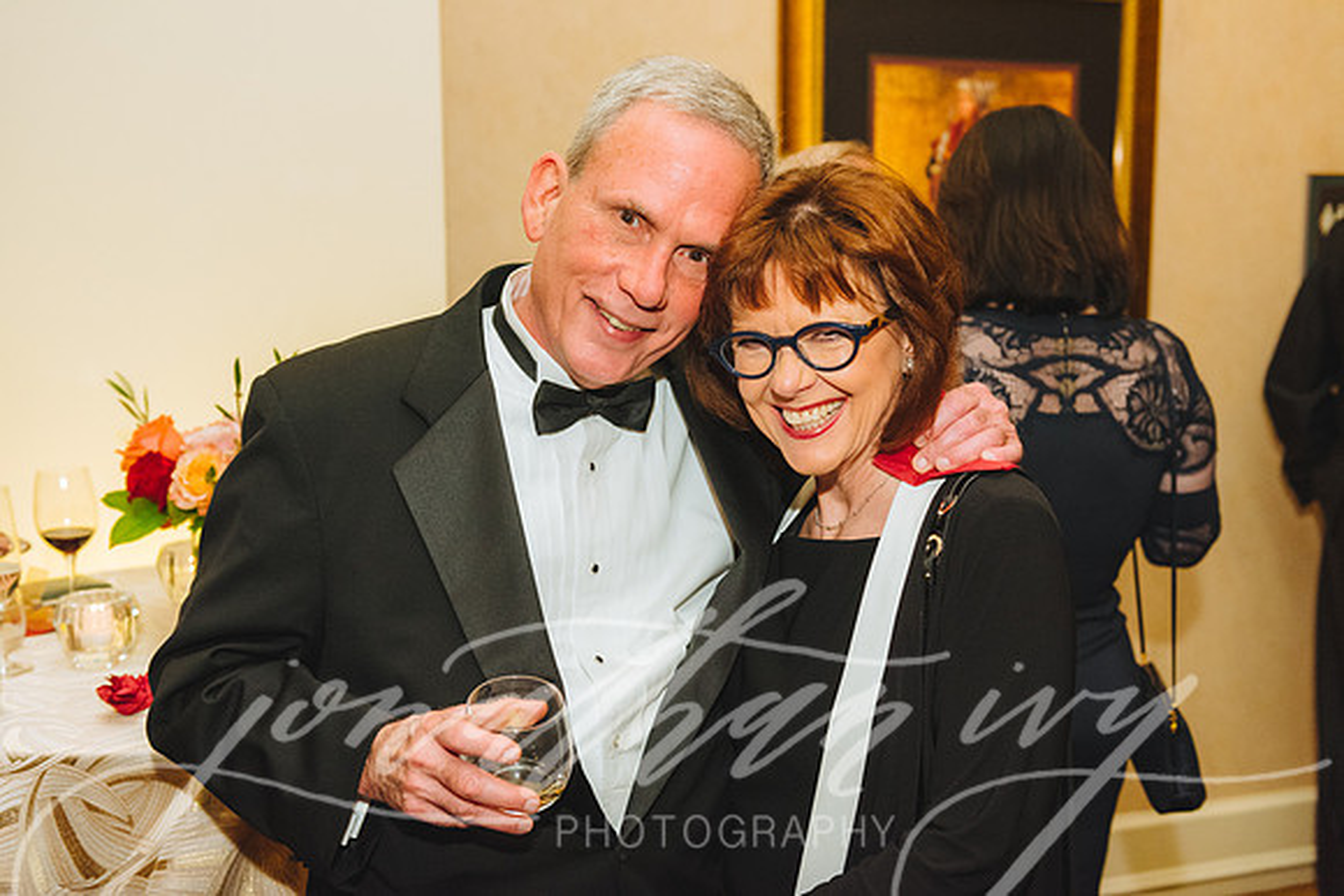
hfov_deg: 46.4
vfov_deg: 31.9
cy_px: 448
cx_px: 672
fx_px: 1569
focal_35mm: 42
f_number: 4
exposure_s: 1/125
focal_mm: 42
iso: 3200
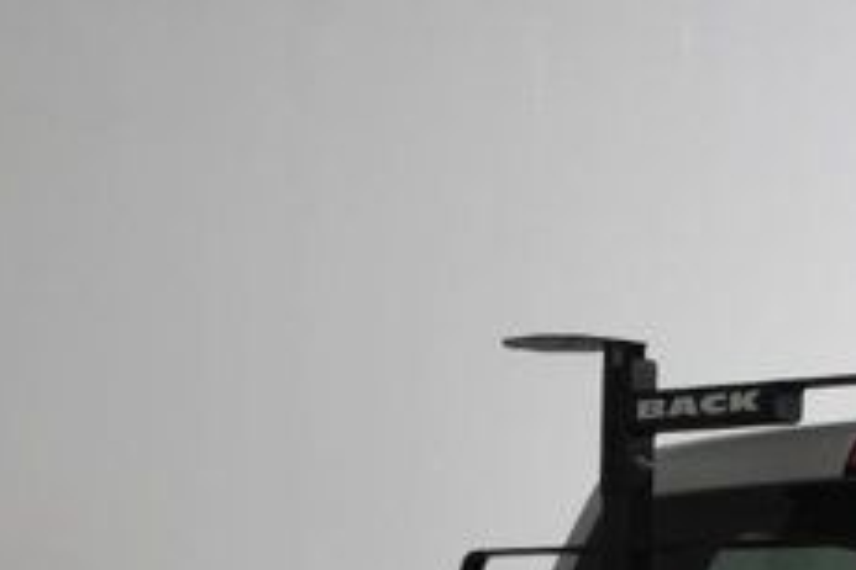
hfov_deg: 15.3
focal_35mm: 133
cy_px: 1258
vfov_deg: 9.4
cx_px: 671
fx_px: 3162
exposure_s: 1/160
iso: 100
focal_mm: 20
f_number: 11
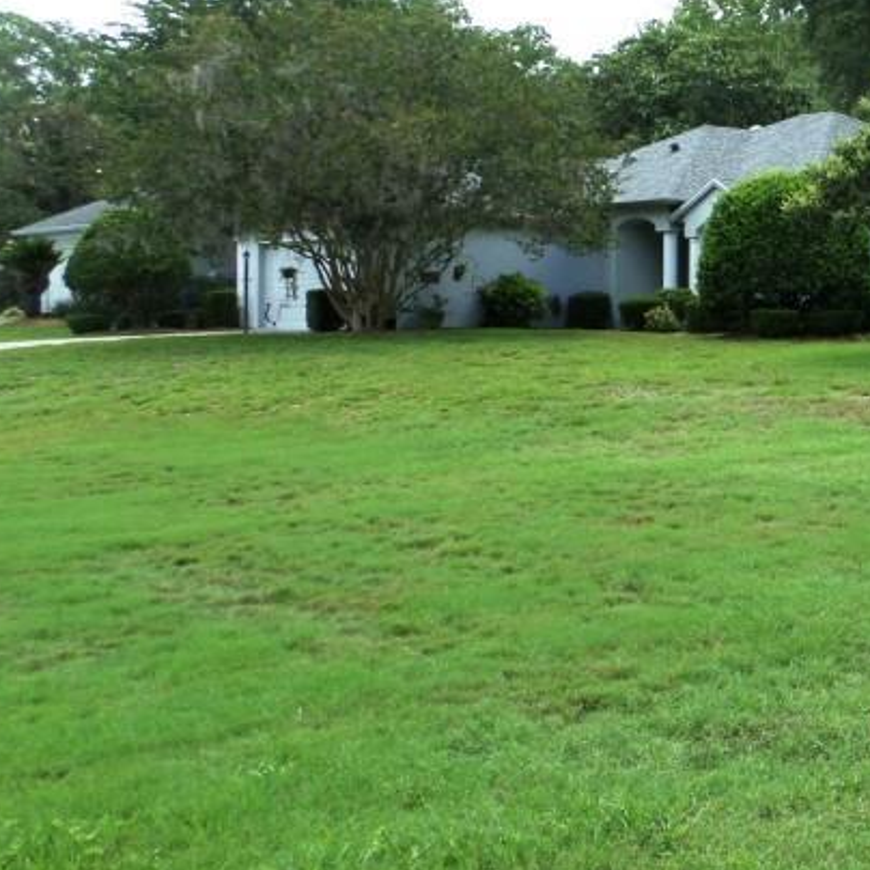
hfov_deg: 27.5
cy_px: 327
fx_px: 1592
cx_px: 999
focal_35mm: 56
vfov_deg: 30.4
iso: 80
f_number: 2.5
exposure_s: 1/500
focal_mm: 4.5
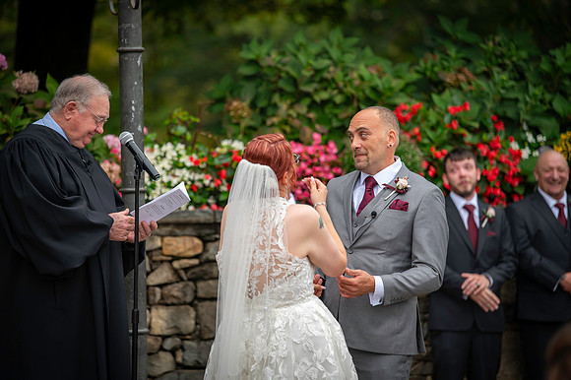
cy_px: 190
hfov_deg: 11.8
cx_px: 286
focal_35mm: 175
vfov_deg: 7.8
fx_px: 2774
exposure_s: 1/160
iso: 320
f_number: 3.2
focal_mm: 175
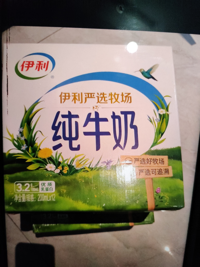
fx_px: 208
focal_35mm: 27
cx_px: 100
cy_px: 134
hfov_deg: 51.4
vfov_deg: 65.3
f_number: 1.8
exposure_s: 1/320
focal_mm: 4.05
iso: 4338
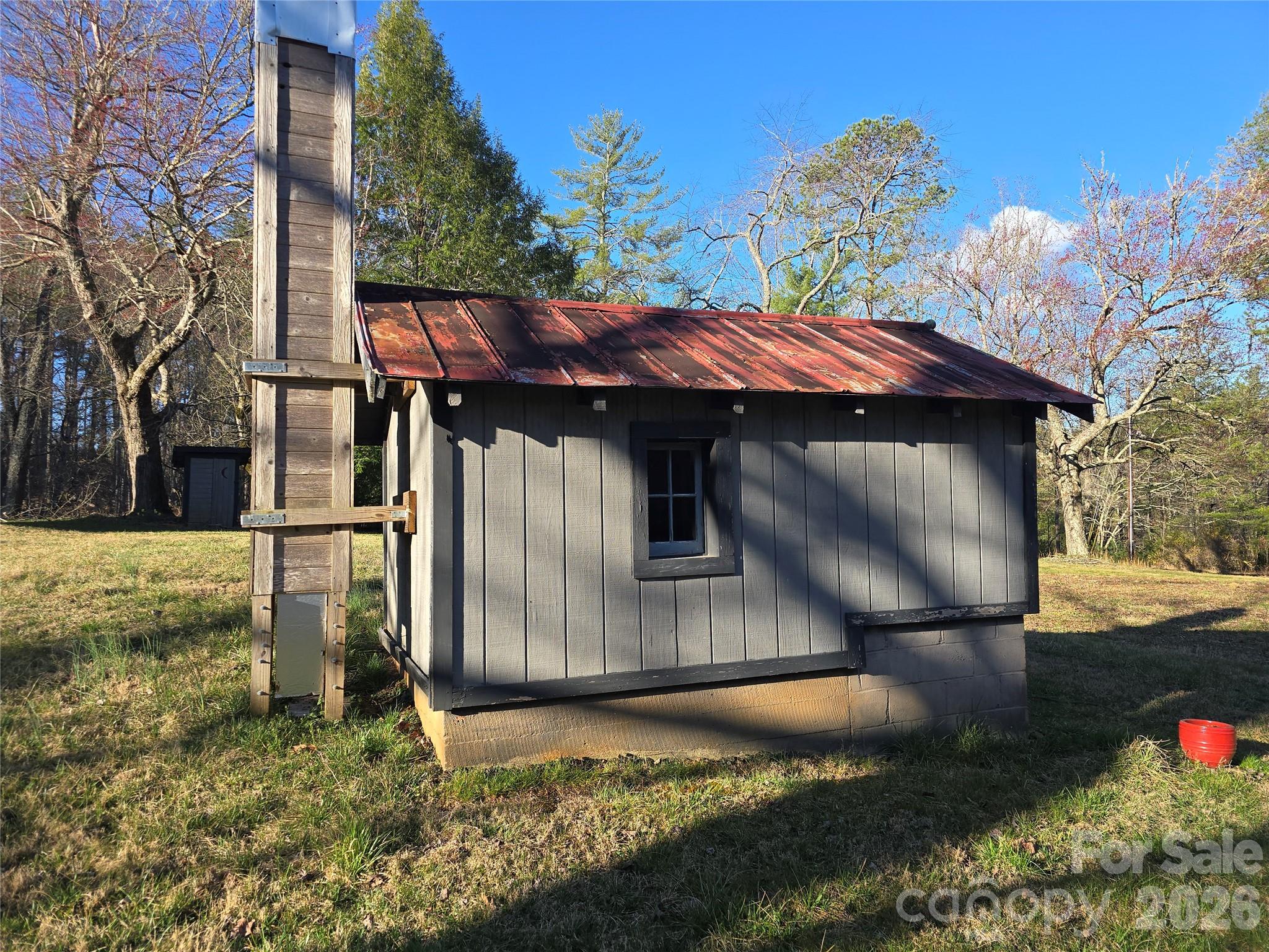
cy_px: 476
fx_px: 843
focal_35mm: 23
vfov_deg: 58.9
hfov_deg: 73.9
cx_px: 634
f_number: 1.7
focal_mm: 6.3
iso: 12
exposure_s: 1/275
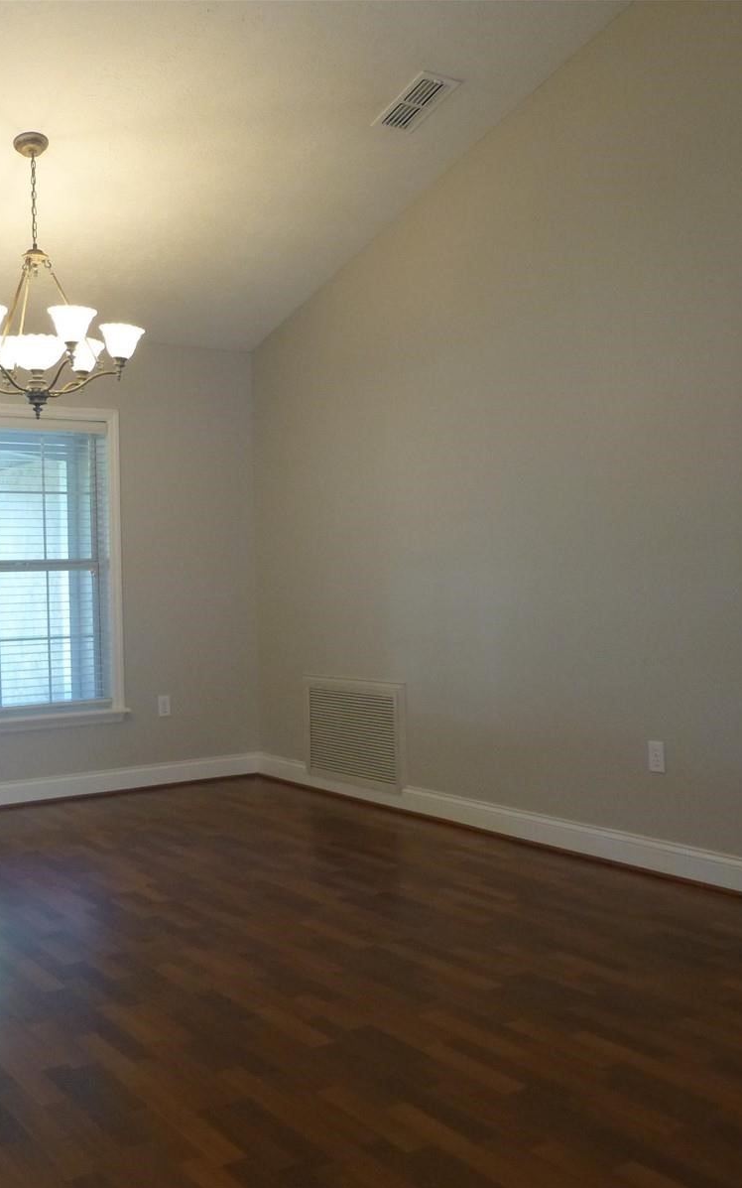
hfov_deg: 37.0
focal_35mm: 34
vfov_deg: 56.7
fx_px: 1100
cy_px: 594
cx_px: 263
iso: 250
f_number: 3.3
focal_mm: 4.3
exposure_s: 1/60
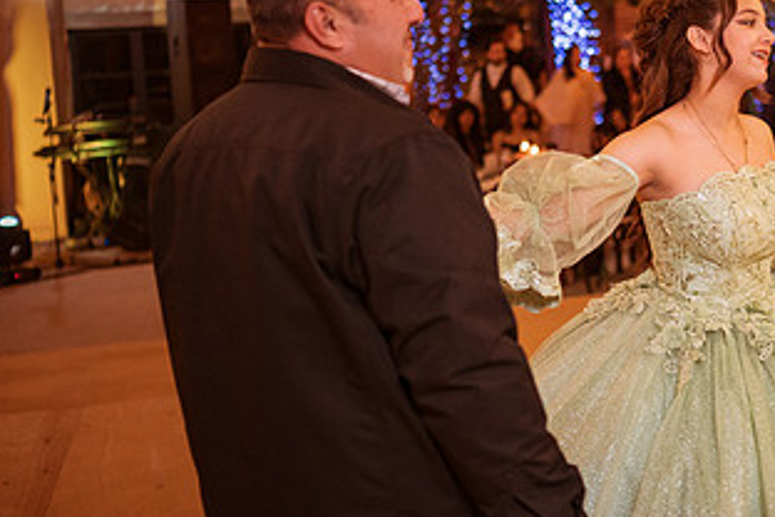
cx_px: 663
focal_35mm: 65
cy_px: 191
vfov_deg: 20.9
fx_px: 1399
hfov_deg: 29.9
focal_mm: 35
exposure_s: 1/400
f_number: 1.8
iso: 4000
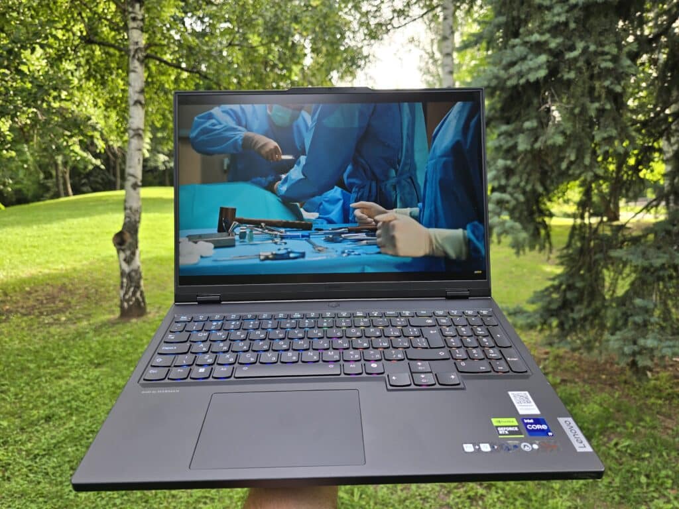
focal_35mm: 23
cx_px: 340
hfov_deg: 73.9
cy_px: 254
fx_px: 451
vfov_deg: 58.9
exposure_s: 1/83
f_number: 1.7
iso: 12
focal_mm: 6.3
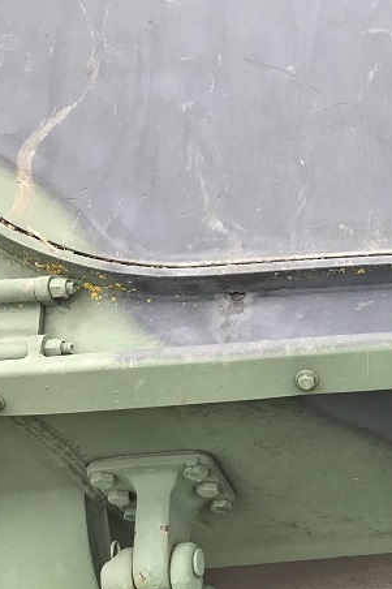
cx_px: 498
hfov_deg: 23.3
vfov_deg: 38.1
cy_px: 332
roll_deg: +2.9
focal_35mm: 52
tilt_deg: -26.5
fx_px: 850
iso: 20
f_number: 1.8
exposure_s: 1/409
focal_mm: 3.99
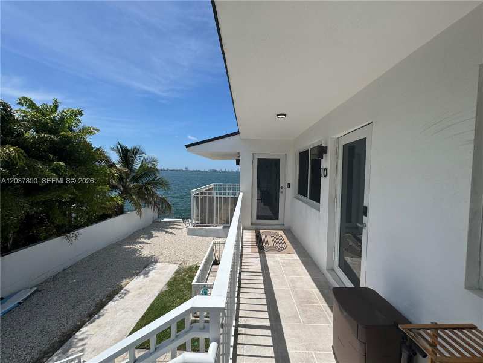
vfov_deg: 85.7
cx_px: 242
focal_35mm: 14
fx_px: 195
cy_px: 182
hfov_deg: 102.1
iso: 50
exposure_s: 1/2985
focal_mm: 2.22
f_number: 2.2
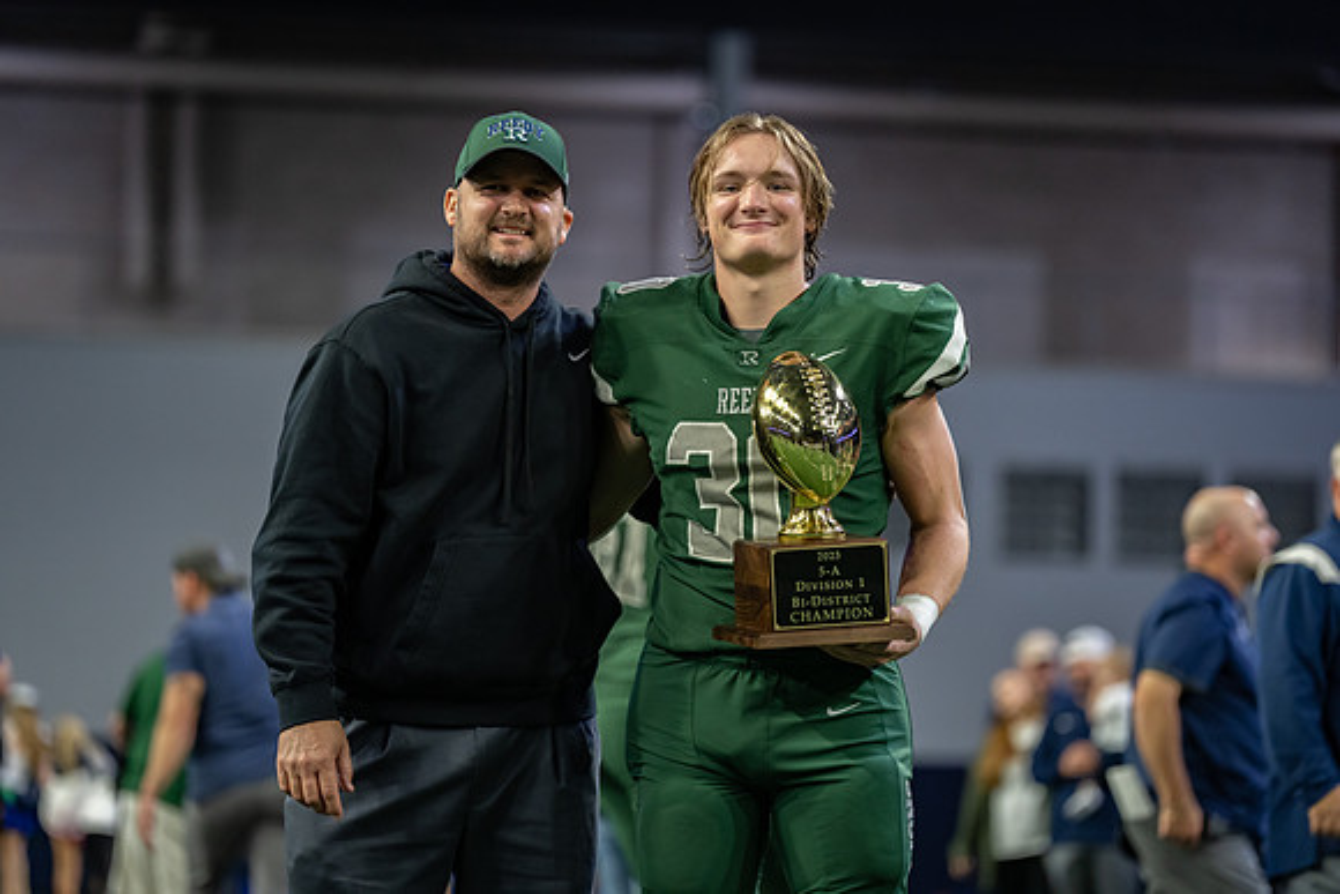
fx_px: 5547
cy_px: 447
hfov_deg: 13.8
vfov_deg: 9.2
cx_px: 670
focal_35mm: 149
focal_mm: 149
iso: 1600
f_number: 2.8
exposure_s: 1/320
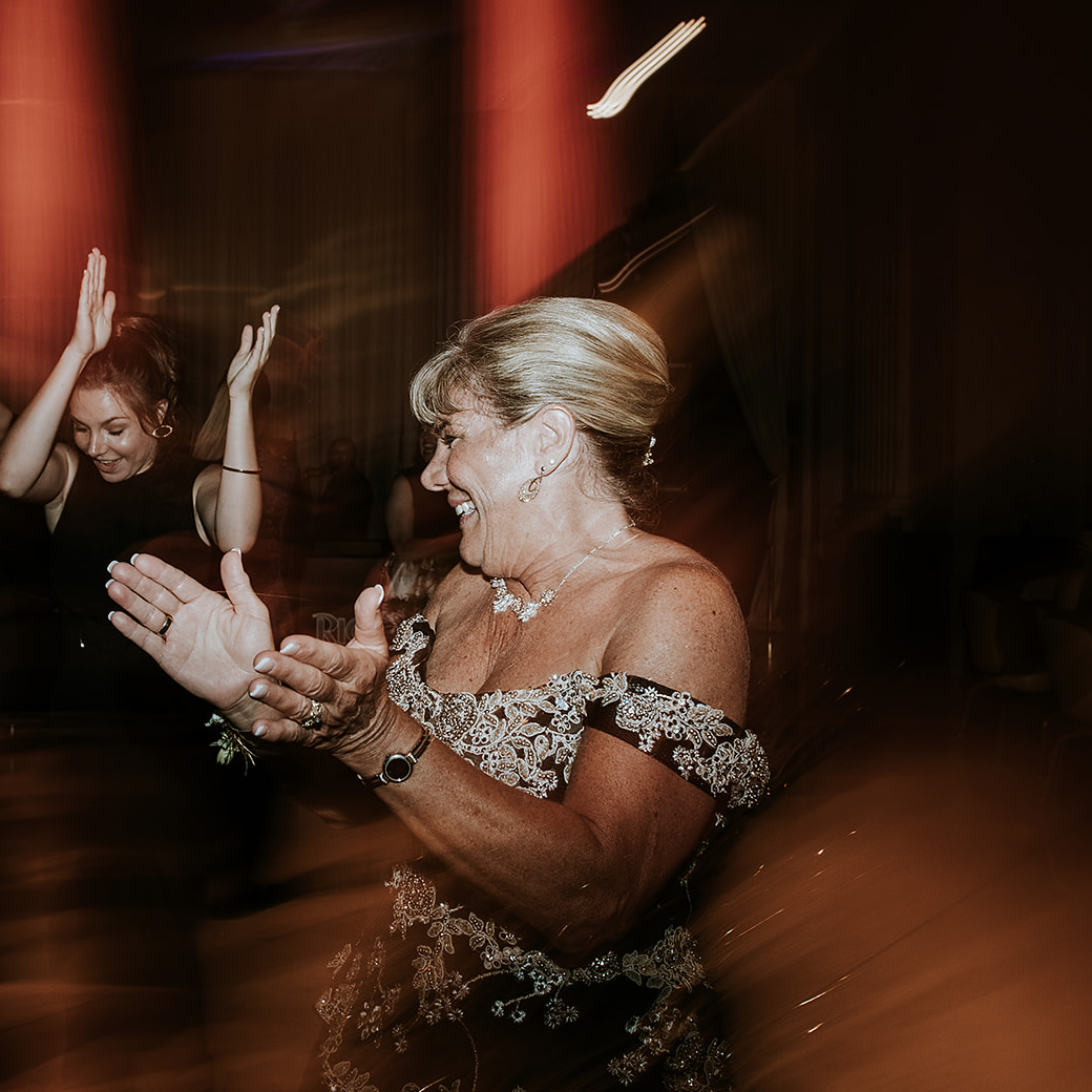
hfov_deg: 48.0
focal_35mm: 34
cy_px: 505
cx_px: 409
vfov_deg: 48.4
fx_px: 1213
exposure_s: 1/6
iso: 320
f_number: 7.1
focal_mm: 24
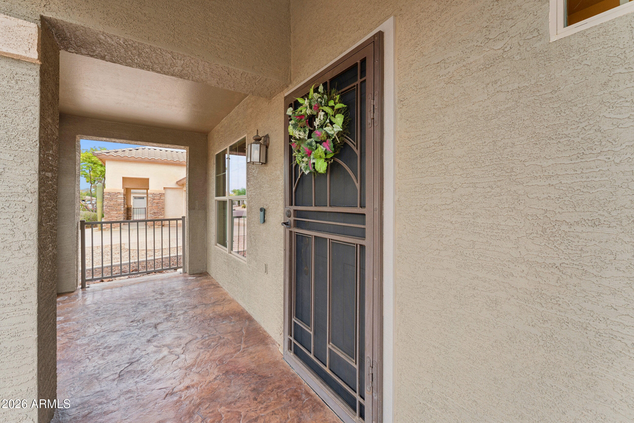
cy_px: 212
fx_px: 247
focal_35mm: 14
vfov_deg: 81.2
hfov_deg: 104.3
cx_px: 317
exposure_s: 1/25
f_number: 9
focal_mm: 14
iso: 100
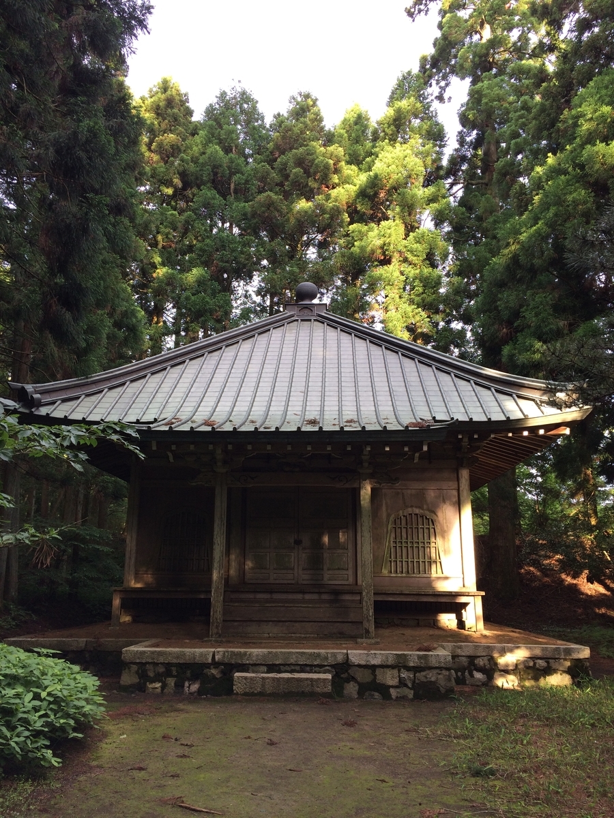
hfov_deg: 48.2
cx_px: 307
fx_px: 686
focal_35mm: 29
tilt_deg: +11.7
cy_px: 409
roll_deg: +0.3
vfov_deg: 61.7
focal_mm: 4.15
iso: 40
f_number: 2.2
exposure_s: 1/120
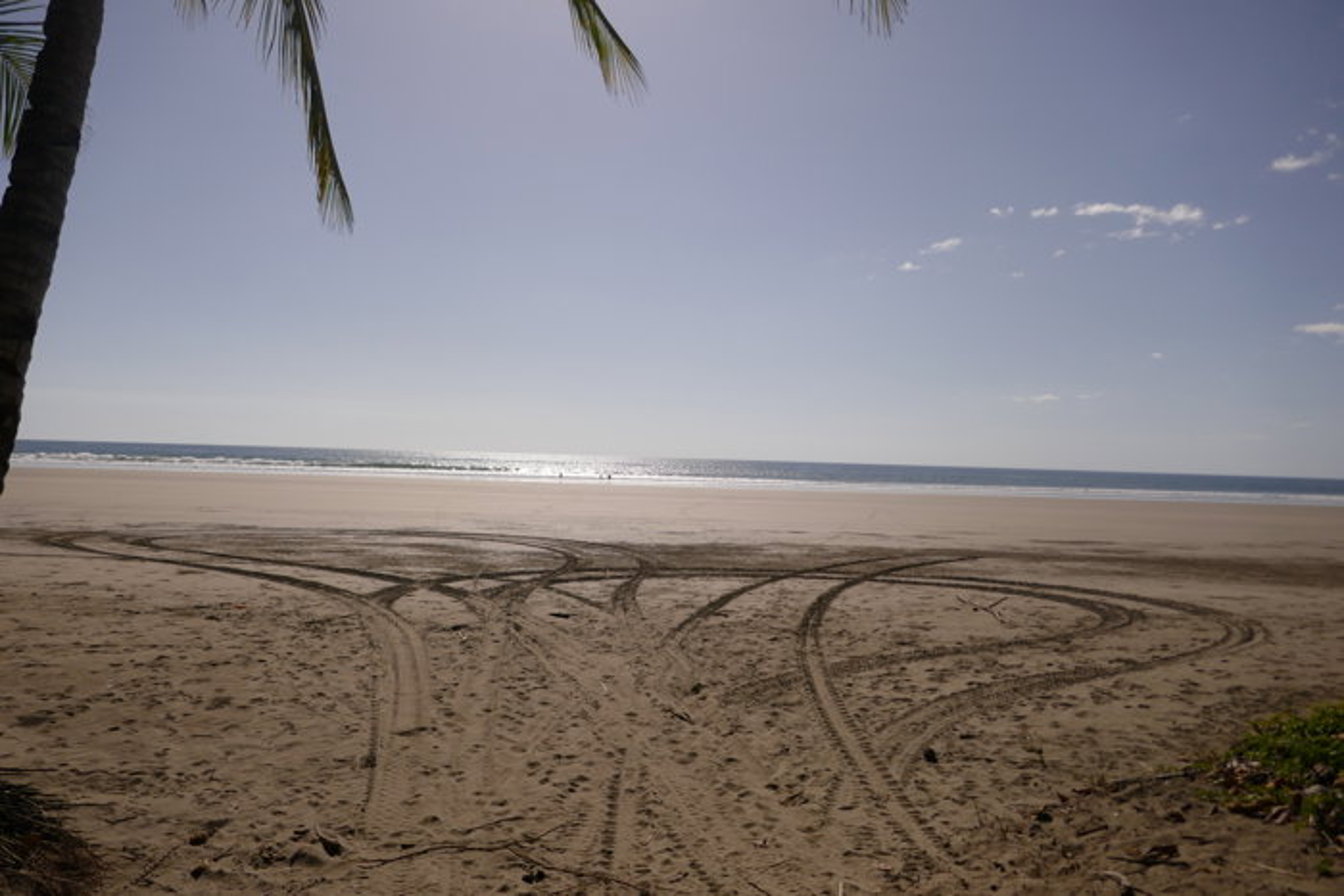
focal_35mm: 25
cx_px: 672
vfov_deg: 51.3
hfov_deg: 71.5
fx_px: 933
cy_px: 448
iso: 125
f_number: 2.8
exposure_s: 1/8000
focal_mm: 9.1
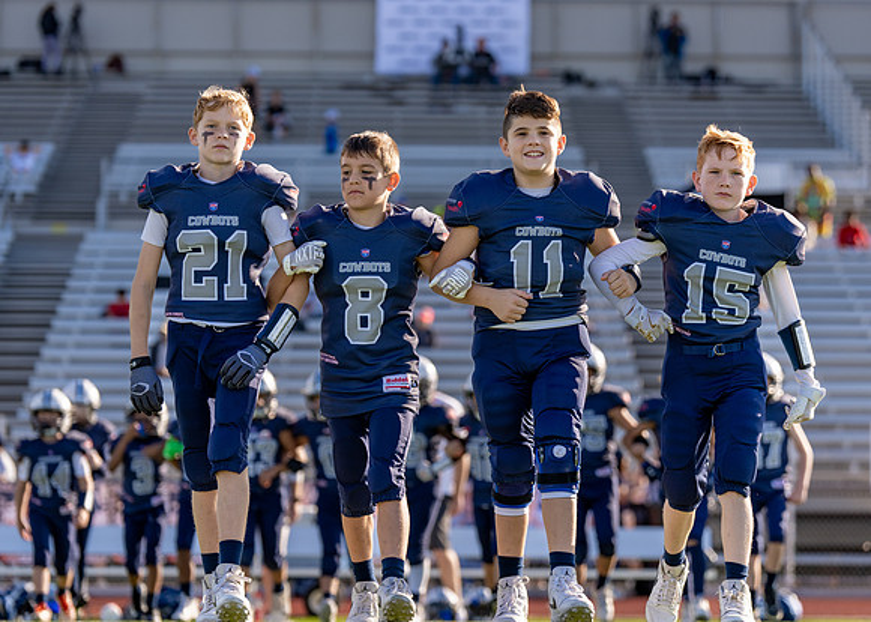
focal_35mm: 140
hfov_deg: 14.4
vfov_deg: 10.3
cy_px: 269
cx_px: 474
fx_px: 3456
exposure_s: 1/1250
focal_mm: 114
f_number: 3.2
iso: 100
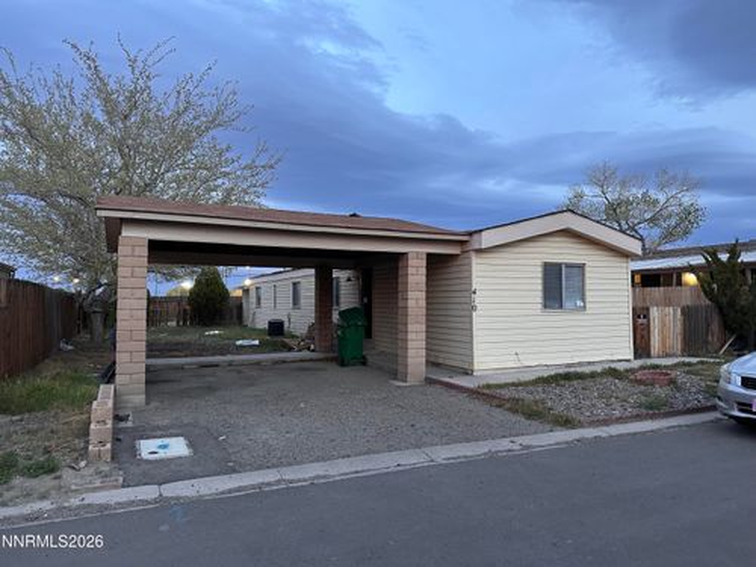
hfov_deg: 71.6
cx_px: 378
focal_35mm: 24
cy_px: 284
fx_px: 524
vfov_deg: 56.8
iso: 320
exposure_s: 1/60
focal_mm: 6.86
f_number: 1.78
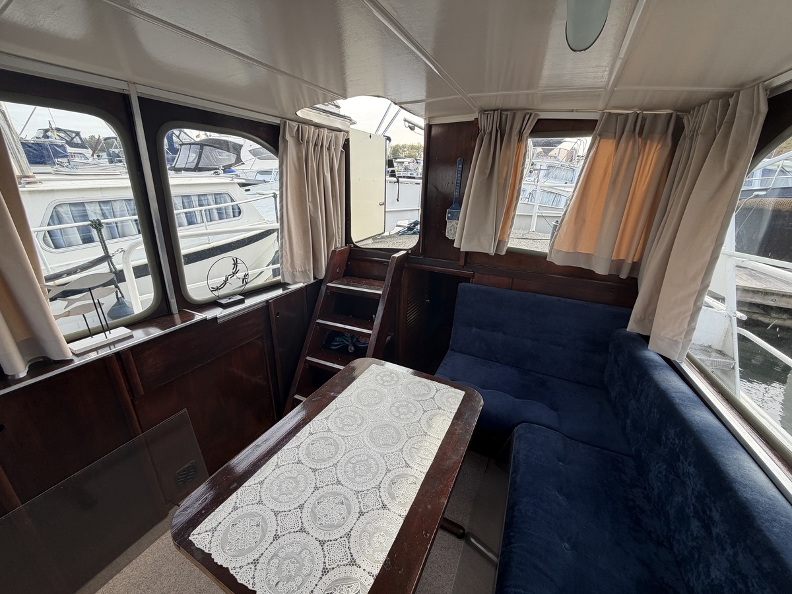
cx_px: 396
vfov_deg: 85.7
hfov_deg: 102.1
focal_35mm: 14
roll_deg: -2.0
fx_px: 320
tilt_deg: -21.2
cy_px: 297
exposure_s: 1/165
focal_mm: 2.22
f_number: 2.2
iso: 40
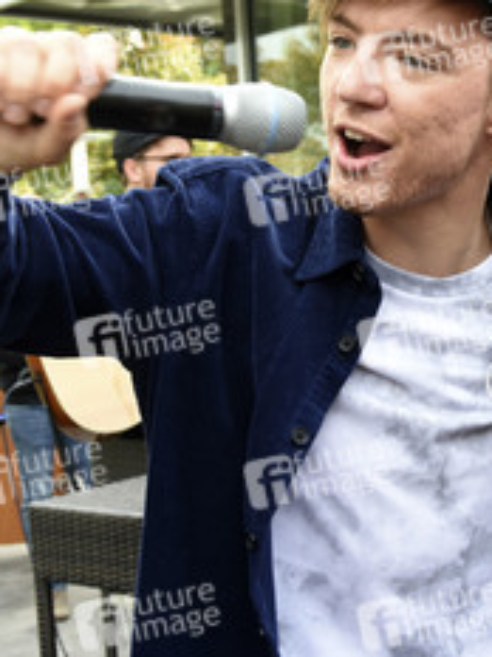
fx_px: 1325
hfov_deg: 20.9
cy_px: 263
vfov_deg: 27.7
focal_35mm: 70
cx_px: 355
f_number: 5.6
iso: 640
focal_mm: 25
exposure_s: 1/320
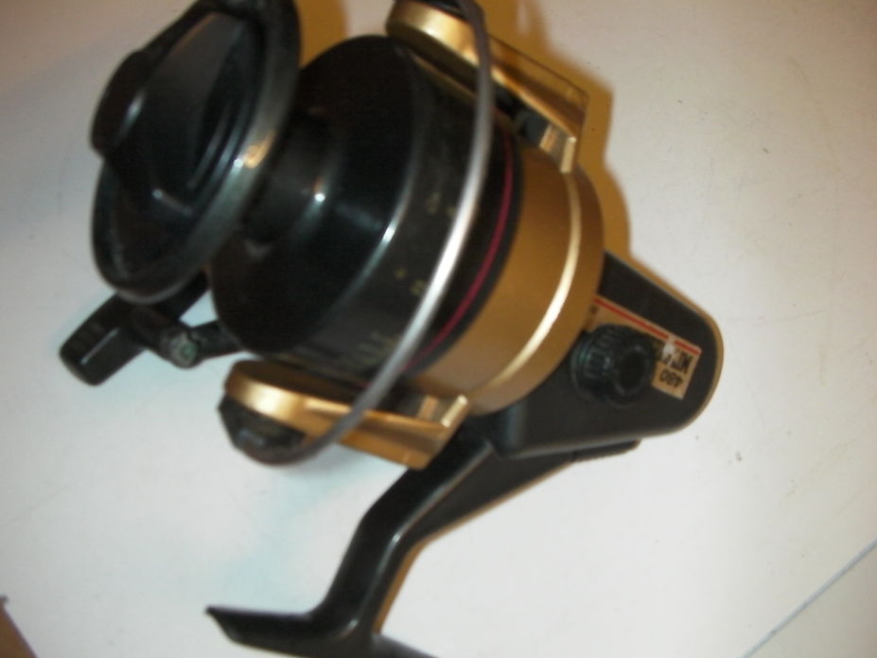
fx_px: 1039
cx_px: 428
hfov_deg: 45.8
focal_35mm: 41
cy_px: 326
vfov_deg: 35.1
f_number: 3.5
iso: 200
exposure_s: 1/30
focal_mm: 6.3
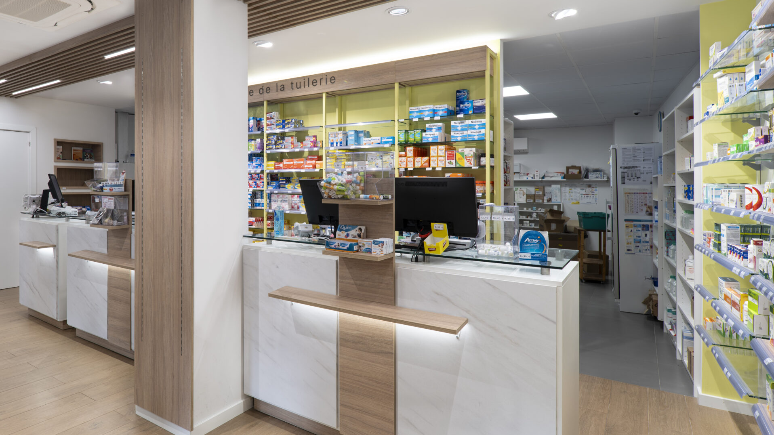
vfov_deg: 53.4
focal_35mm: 21
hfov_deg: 82.5
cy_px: 187
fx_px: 431
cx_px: 297
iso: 100
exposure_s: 1/5
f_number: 8
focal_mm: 15
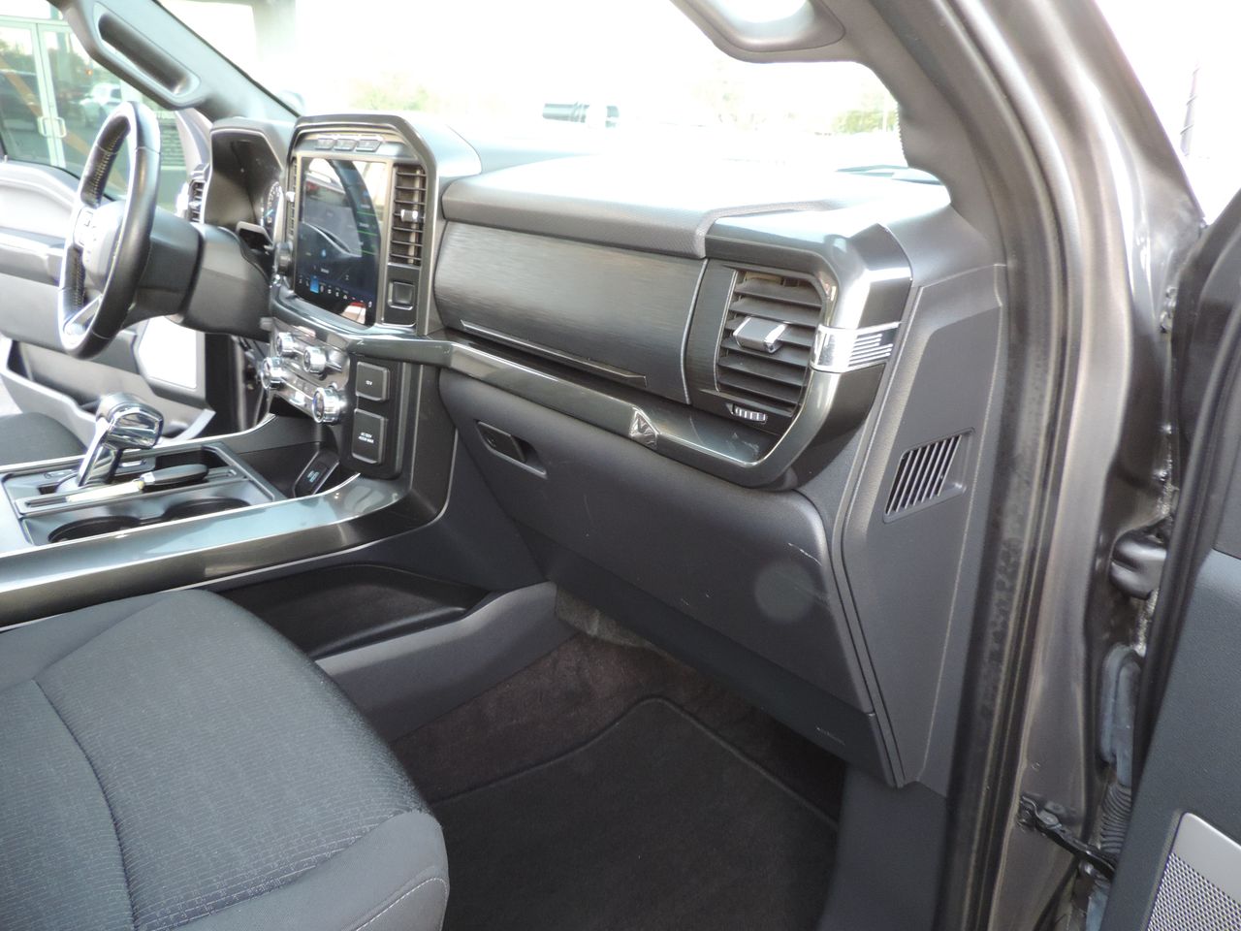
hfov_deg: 71.6
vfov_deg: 56.8
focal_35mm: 24
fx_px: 860
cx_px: 620
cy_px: 466
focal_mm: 4.3
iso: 400
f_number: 3
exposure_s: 1/13
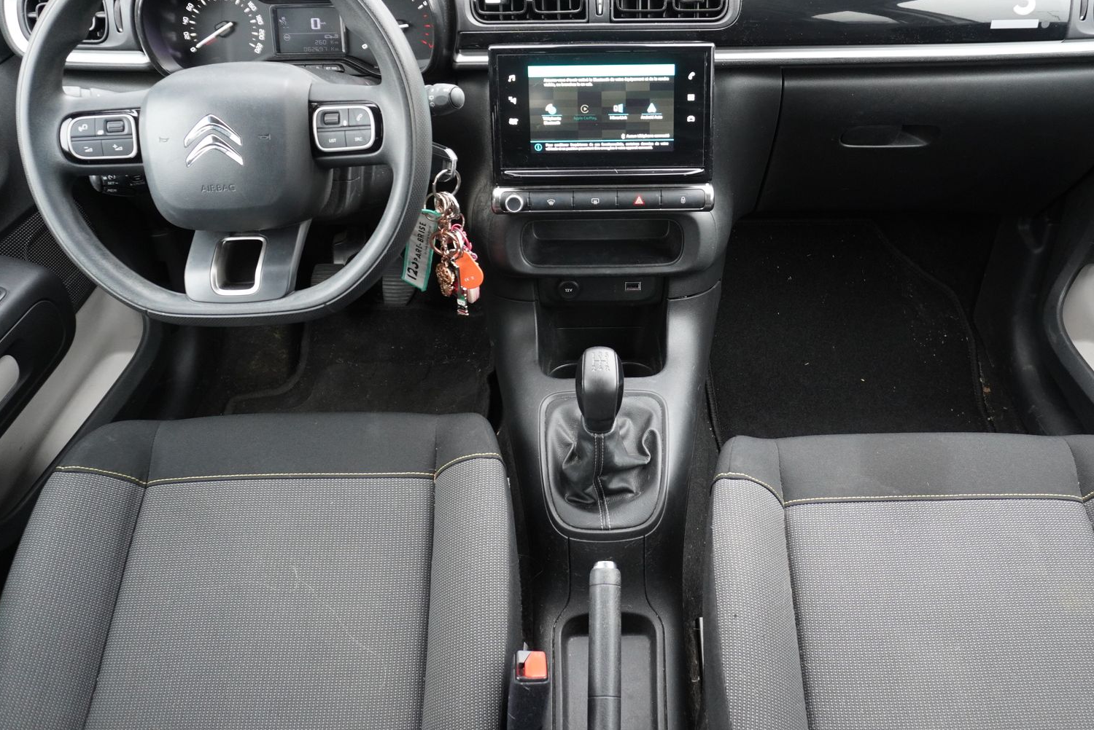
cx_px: 598
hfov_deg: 58.6
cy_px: 275
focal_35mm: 32
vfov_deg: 40.9
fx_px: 973
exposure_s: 1/30
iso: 1000
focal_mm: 16
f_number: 3.5
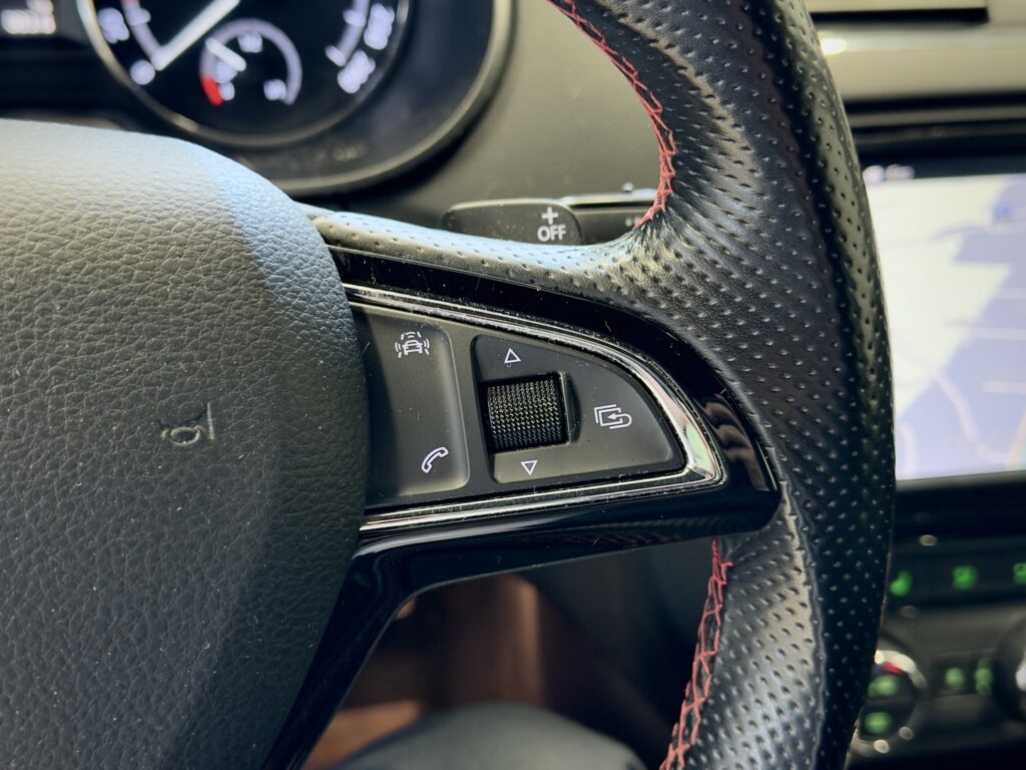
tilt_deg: -34.6
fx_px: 1423
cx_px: 513
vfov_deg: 30.3
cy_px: 385
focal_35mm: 48
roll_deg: -5.3
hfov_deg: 39.7
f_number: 1.78
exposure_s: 1/33
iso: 500
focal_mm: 6.76
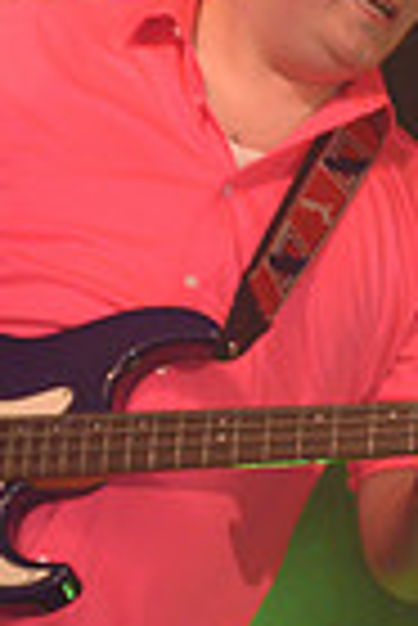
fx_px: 5559
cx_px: 207
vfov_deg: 6.4
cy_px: 266
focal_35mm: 320
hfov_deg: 4.3
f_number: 5
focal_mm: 66
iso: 640
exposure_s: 1/60
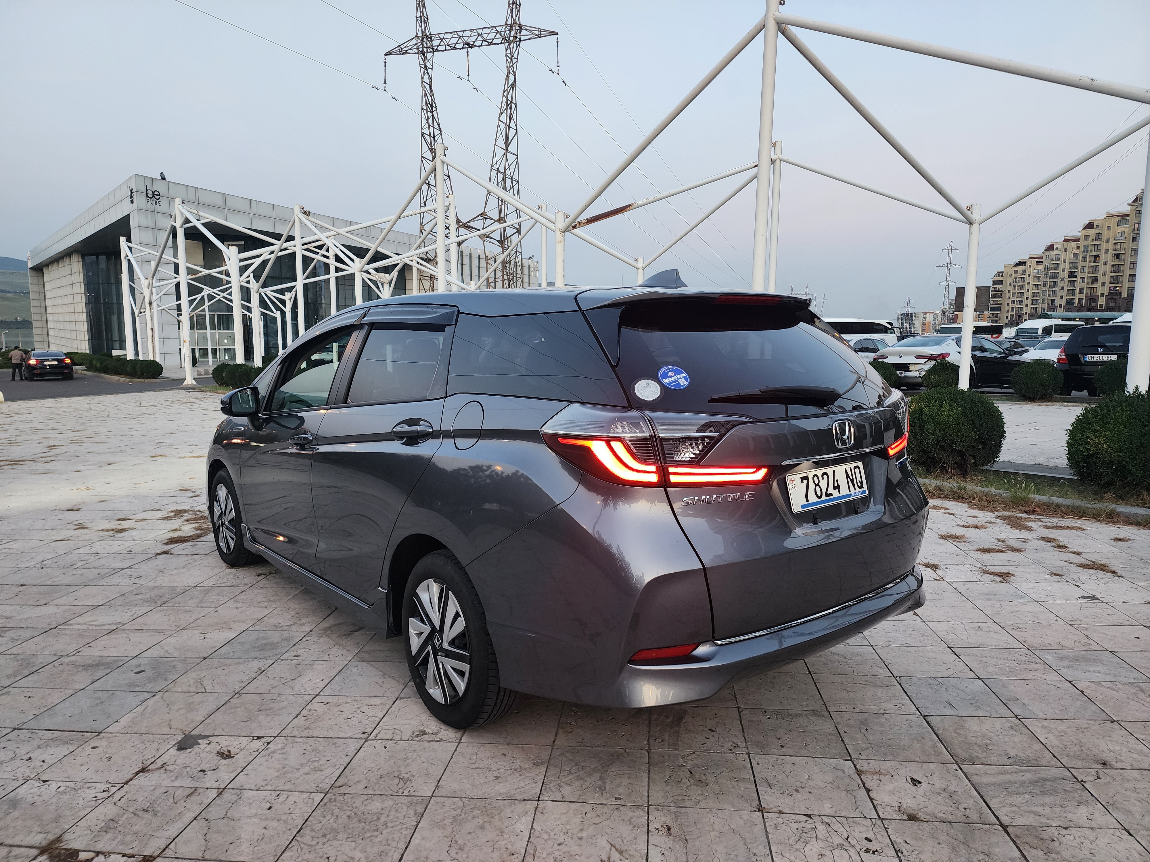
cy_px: 431
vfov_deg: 58.9
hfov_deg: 73.9
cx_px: 575
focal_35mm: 23
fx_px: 764
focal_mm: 6.4
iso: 250
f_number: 1.8
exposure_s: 1/100
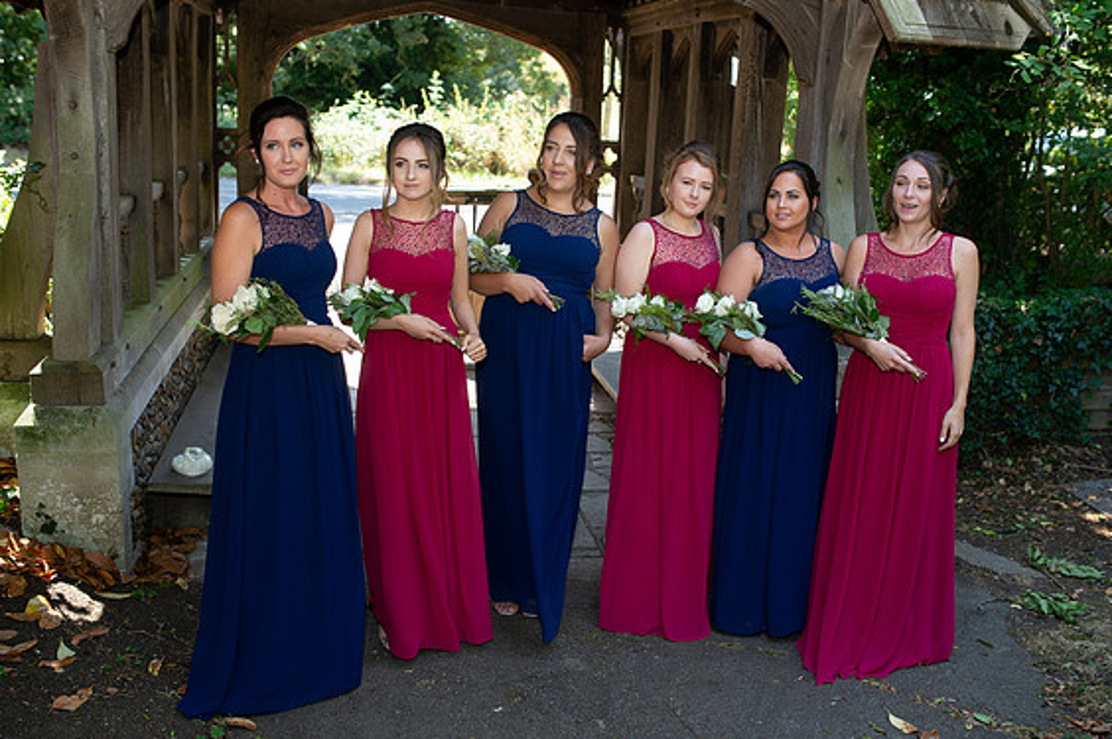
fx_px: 1111
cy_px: 370
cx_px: 542
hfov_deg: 53.2
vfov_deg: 36.8
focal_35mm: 36
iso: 250
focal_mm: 35
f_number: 3.5
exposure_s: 1/250
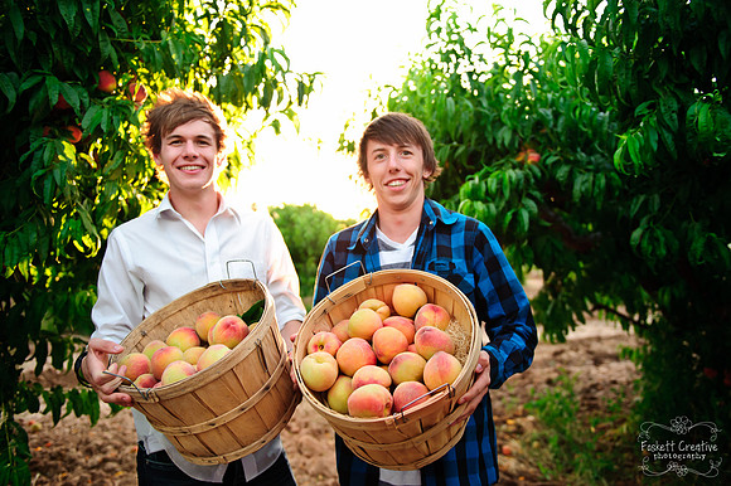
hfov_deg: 67.4
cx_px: 366
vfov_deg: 47.9
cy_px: 243
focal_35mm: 27
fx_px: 548
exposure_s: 1/160
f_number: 2.8
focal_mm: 27
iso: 200
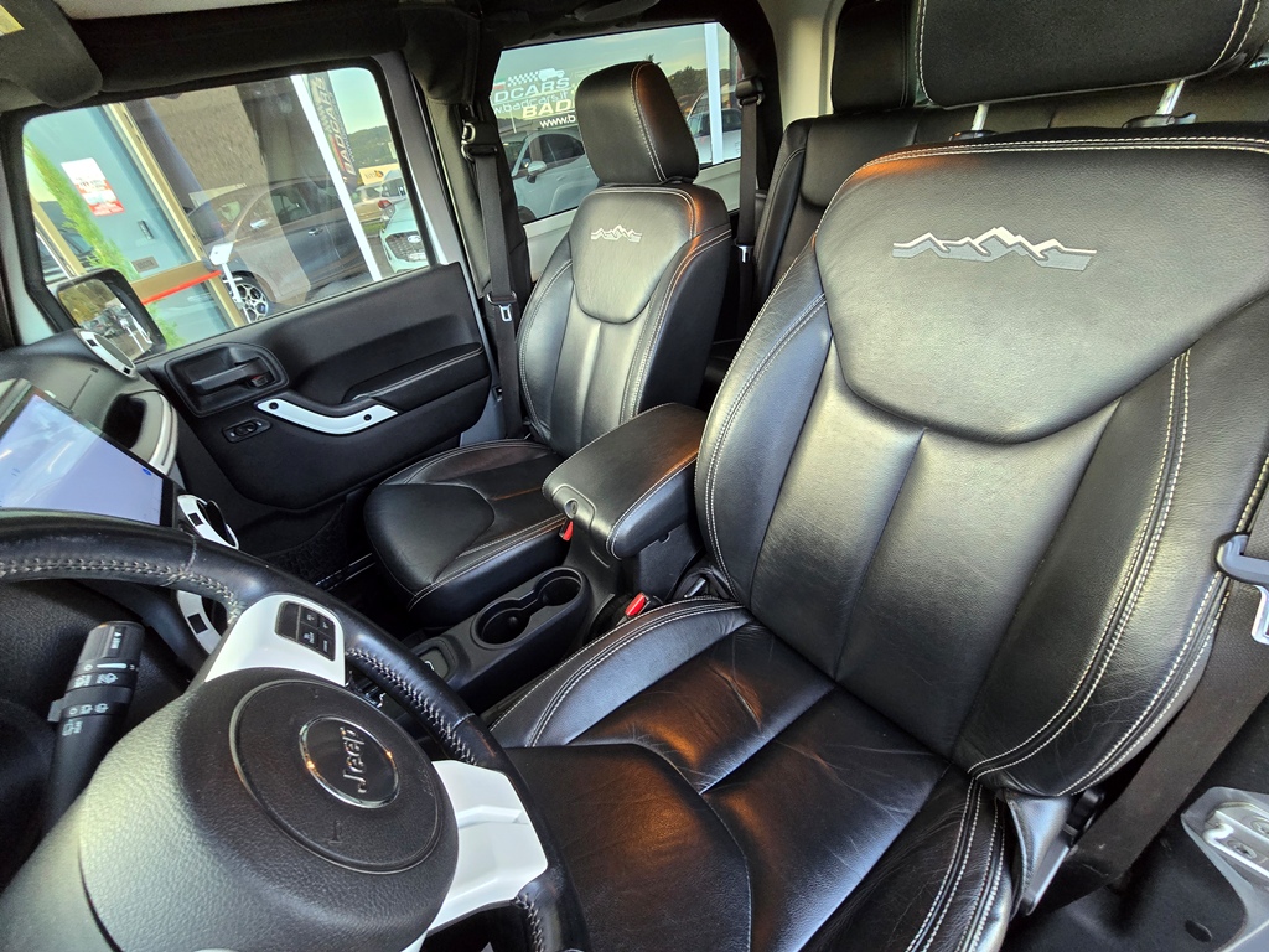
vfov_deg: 89.9
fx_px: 477
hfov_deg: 106.2
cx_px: 634
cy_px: 476
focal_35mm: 13
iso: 400
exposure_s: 1/60
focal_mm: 2.2
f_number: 2.2
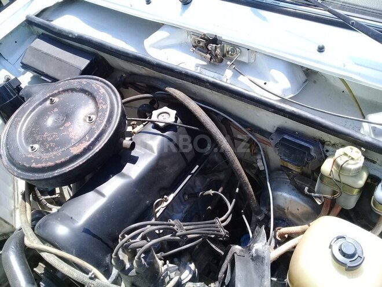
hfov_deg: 58.4
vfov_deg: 45.4
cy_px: 144
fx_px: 342
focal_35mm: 31
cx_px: 191
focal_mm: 3.3
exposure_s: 1/456
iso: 50
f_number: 2.2
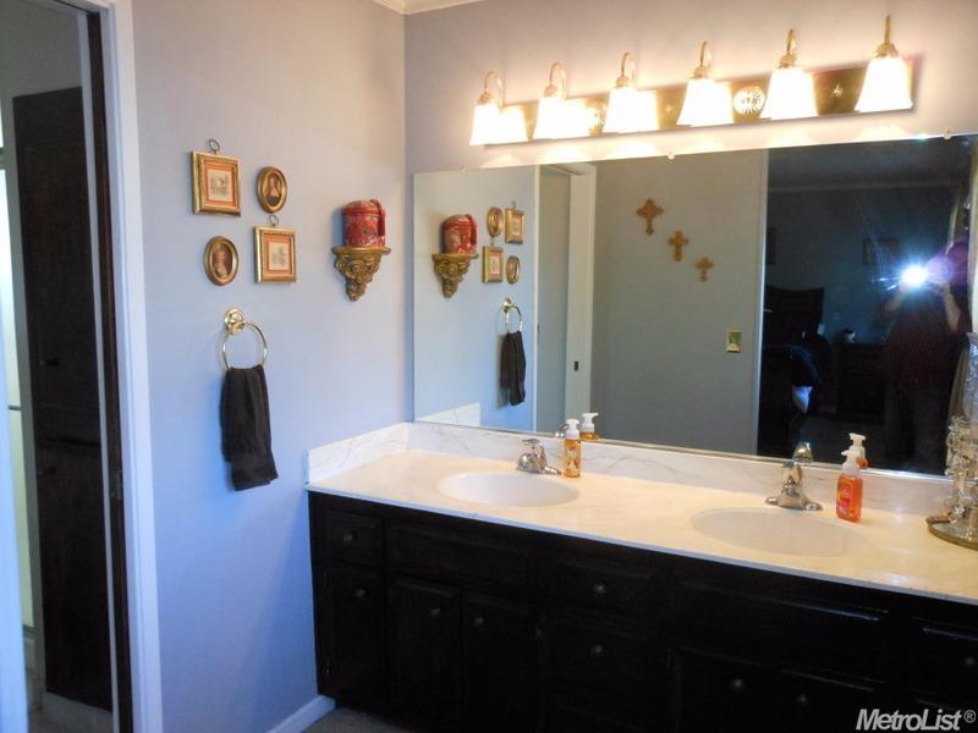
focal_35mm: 28
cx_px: 489
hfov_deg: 63.4
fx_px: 791
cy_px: 366
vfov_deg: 49.7
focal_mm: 5
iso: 400
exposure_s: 1/30
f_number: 3.7
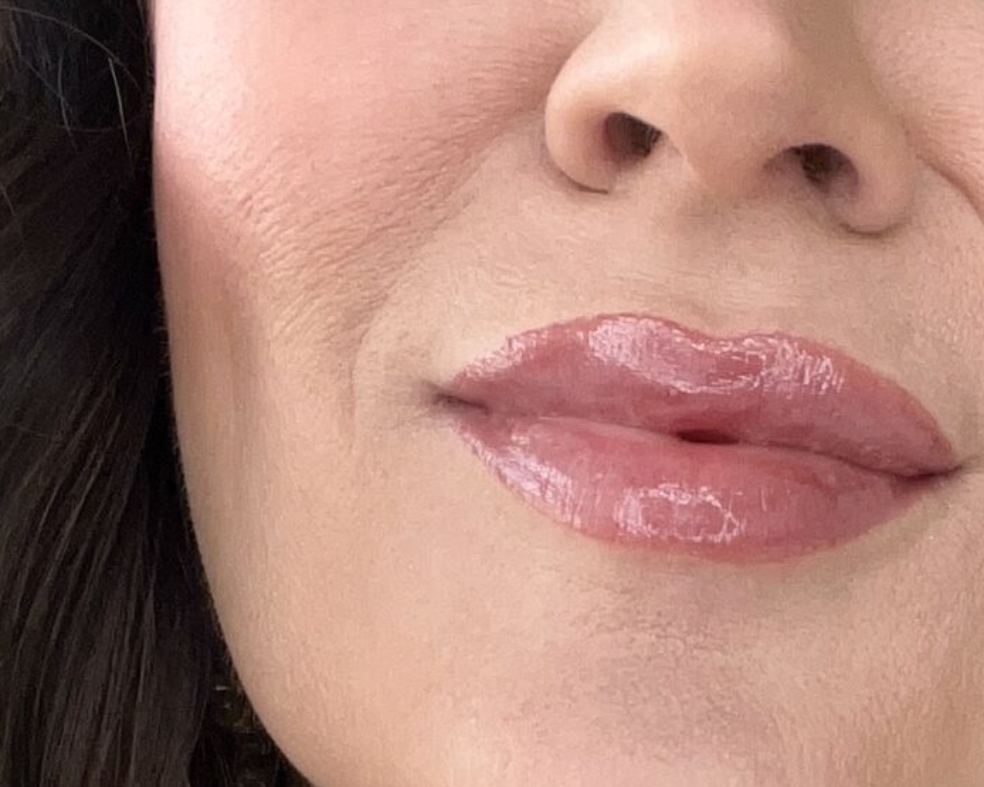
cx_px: 1222
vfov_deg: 13.8
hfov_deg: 16.9
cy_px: 997
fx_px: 3145
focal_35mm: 108
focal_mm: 2.71
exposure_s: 1/60
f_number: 2.2
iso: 50
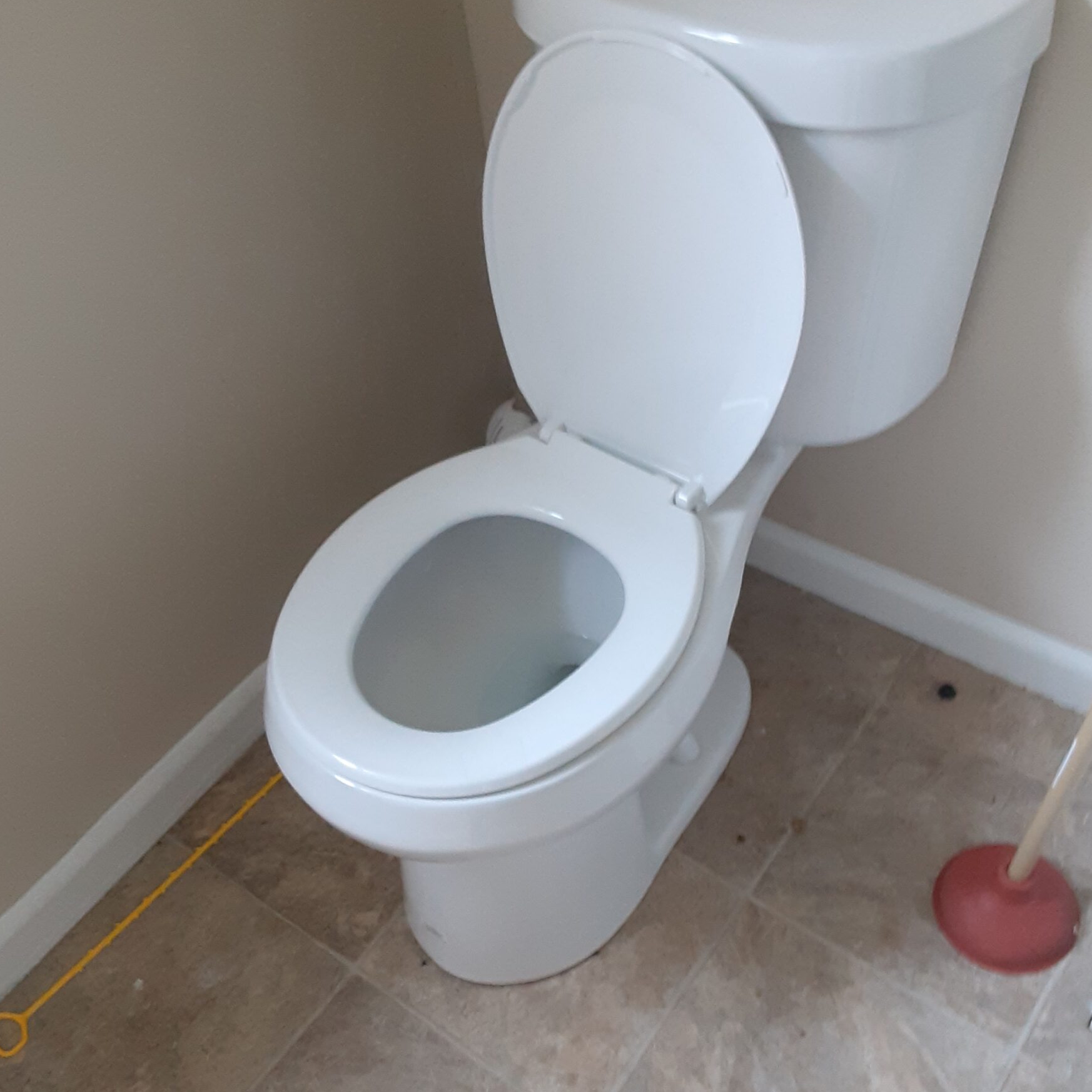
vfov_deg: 47.2
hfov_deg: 47.2
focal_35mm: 35
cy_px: 574
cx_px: 576
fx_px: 1249
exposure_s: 1/40
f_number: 1.9
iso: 250
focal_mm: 2.91
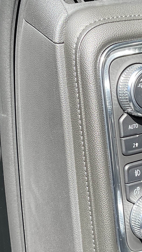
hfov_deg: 17.7
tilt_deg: -23.6
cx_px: 95
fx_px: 455
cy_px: 156
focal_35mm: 68
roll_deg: -1.3
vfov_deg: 30.9
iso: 16
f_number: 1.8
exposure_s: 1/173
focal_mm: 3
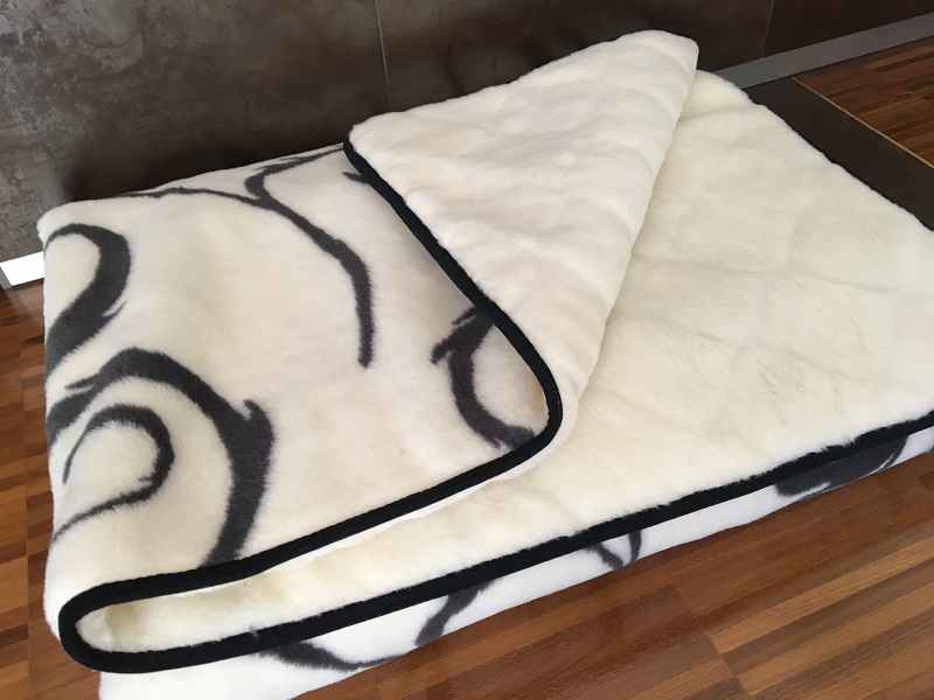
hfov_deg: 61.7
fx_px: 782
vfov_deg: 48.2
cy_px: 350
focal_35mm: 29
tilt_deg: -46.3
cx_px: 467
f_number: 2.2
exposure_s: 1/33
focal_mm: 4.15
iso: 100
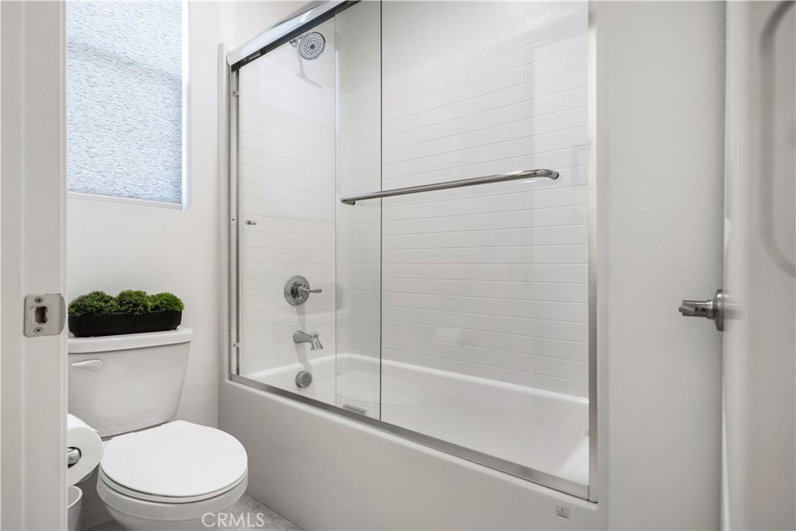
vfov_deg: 70.5
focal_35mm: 17
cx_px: 398
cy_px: 266
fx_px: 376
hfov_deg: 93.3
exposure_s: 1/10
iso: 400
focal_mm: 17
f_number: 5.6
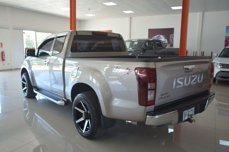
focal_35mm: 30
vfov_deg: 43.4
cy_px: 76
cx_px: 114
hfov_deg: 62.0
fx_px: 190
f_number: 3.8
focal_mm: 20
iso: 500
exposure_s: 1/160
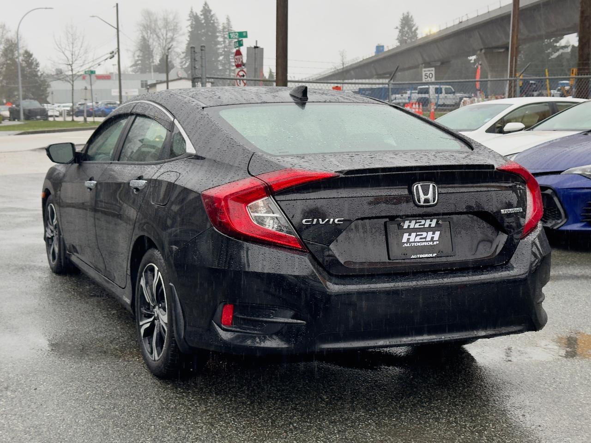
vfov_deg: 30.3
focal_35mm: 48
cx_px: 296
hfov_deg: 39.7
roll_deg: +1.1
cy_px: 222
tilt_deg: -7.9
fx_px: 820
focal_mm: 6.76
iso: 50
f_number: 1.78
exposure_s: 1/213
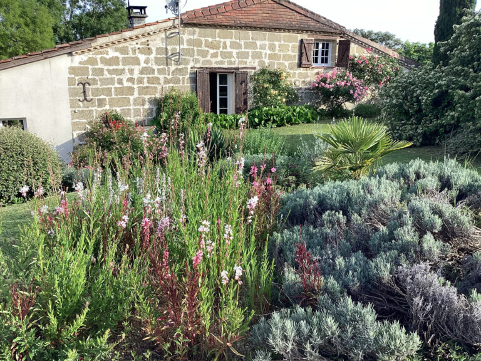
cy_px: 180
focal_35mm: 31
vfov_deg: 45.4
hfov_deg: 58.4
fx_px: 431
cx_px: 240
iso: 25
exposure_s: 1/401
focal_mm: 3.3
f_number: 2.4
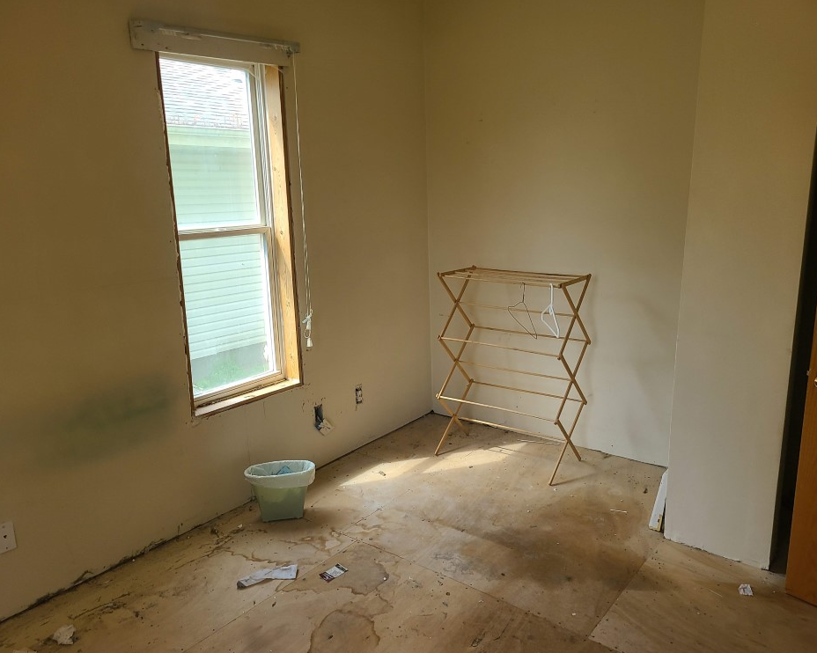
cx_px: 405
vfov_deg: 51.5
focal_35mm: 28
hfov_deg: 62.2
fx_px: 677
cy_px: 334
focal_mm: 5.4
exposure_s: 1/120
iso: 50
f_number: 1.8
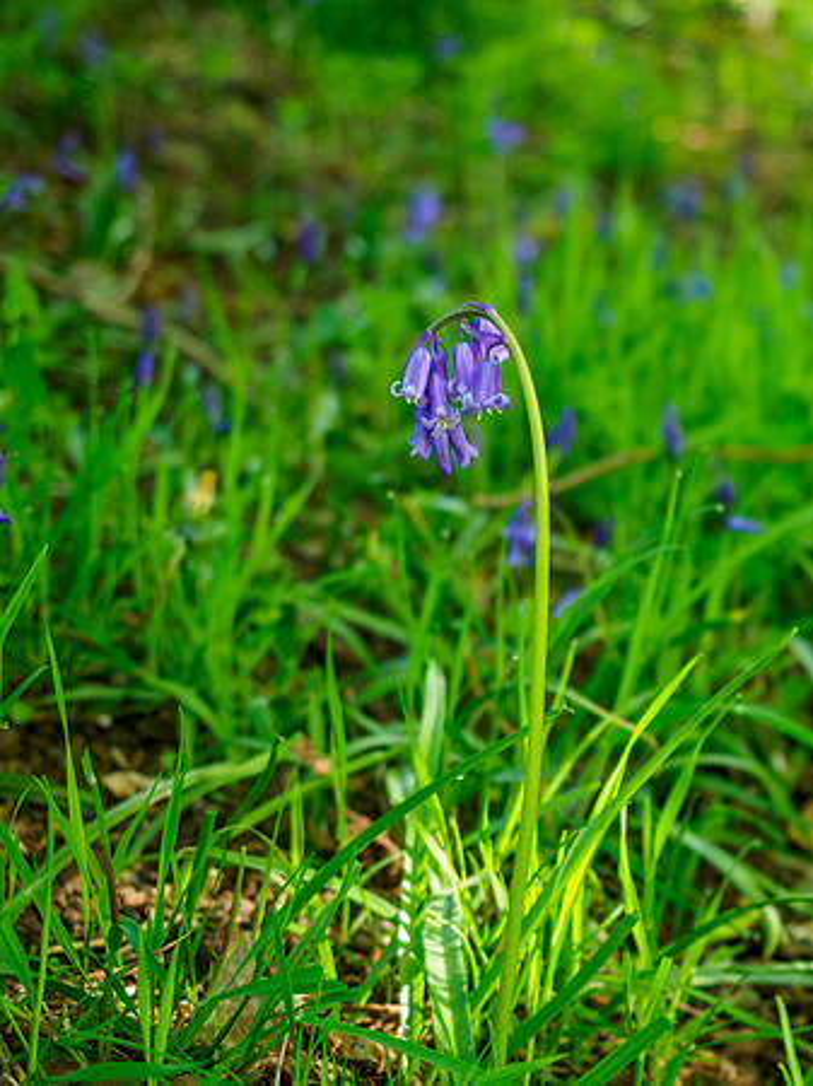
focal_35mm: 69
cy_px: 543
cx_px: 672
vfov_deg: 28.0
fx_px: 2173
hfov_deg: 20.9
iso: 200
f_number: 2.8
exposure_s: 1/40
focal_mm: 26
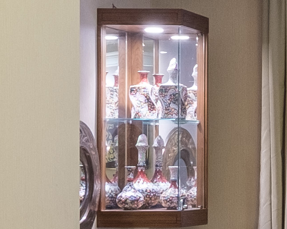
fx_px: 1300
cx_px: 664
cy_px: 162
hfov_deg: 10.9
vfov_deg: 10.1
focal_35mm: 153
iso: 160
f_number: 8
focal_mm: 11
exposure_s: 1/1.67
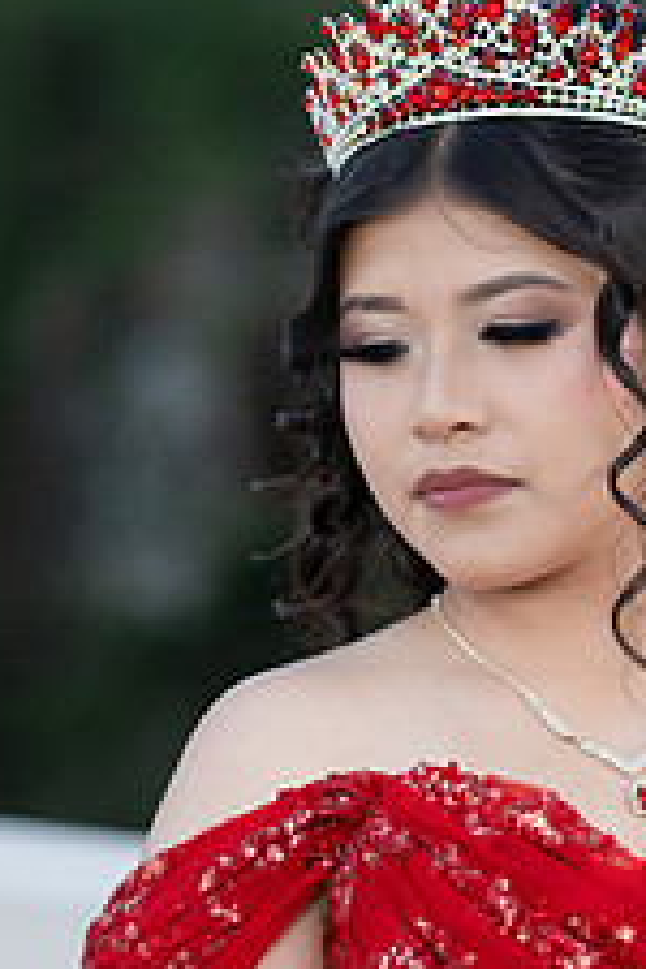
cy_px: 668
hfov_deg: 8.1
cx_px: 538
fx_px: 4575
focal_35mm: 170
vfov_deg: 12.1
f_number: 2
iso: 160
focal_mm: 85
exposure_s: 1/125
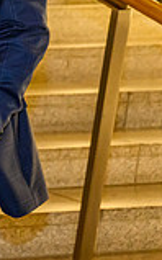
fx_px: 1665
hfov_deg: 5.4
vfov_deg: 8.9
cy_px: -35
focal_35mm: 235
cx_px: -249
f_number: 4.5
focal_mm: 63
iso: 6400
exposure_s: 1/125
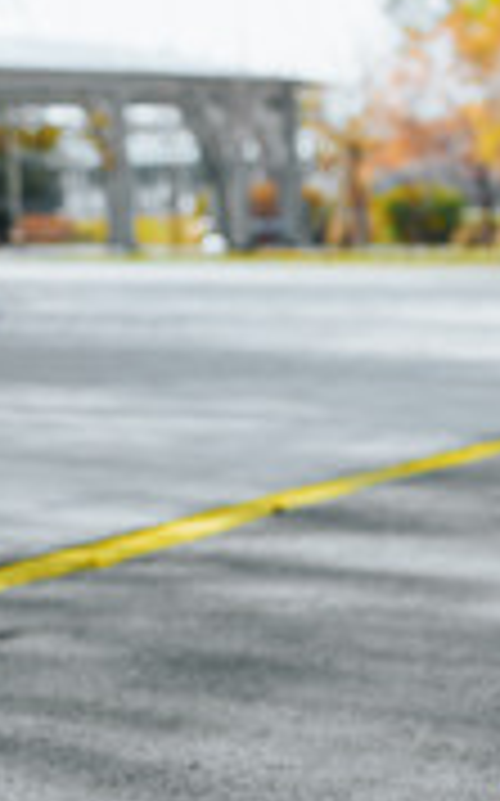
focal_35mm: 143
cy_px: 742
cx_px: 1104
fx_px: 3123
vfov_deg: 14.5
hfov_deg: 8.5
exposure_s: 1/400
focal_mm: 50
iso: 100
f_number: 3.5
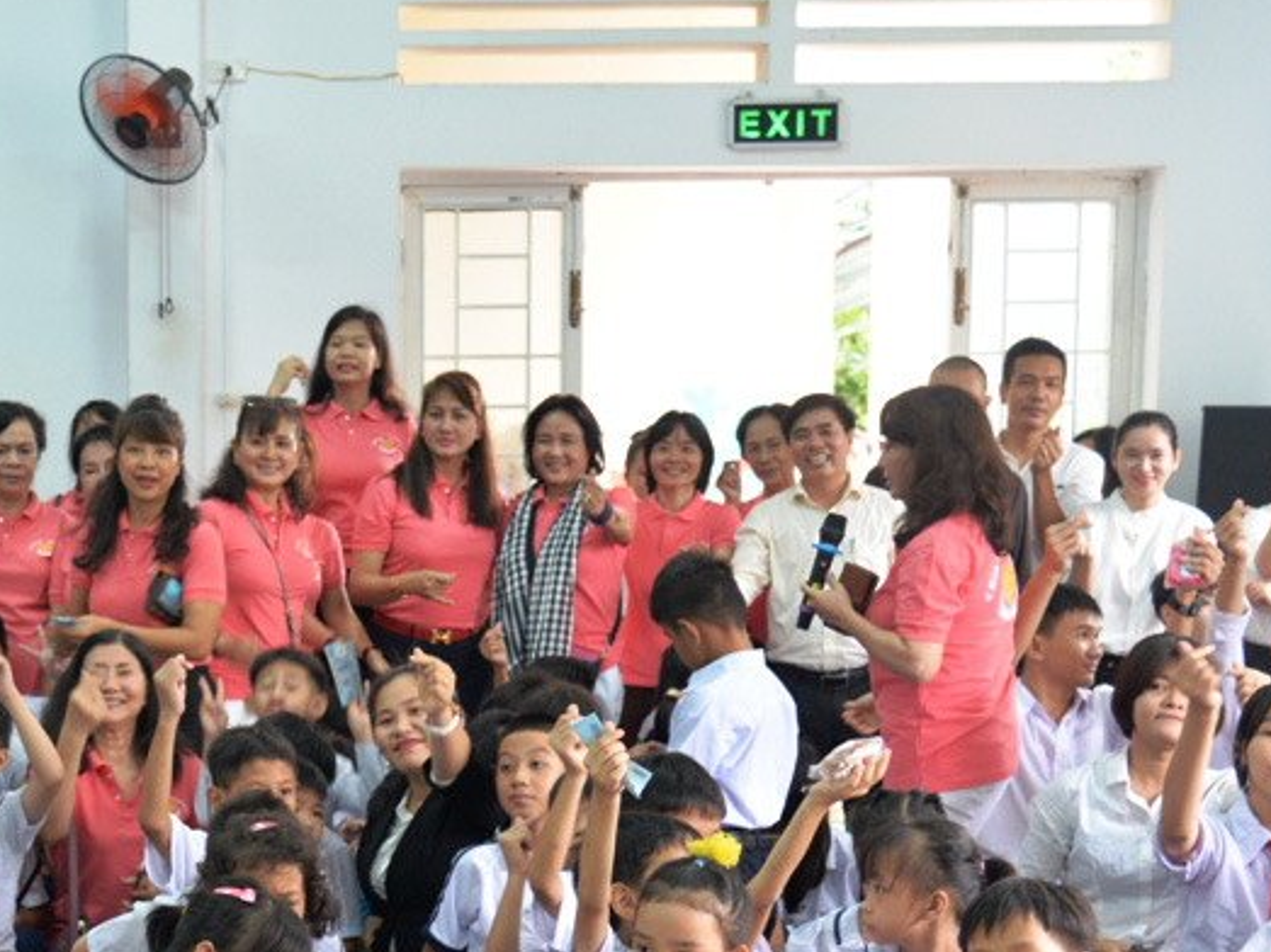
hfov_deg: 29.5
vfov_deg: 22.5
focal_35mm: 64
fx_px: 2349
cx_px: 231
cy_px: 812
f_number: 4
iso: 800
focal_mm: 34
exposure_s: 1/40
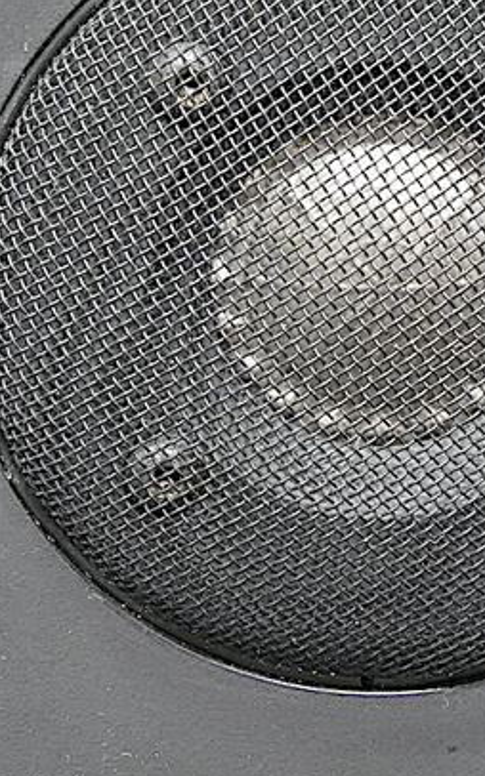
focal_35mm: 400
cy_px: 313
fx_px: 8468
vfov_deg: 5.3
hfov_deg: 3.3
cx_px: 391
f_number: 5.5
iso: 200
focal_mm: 28.7
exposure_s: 1.6
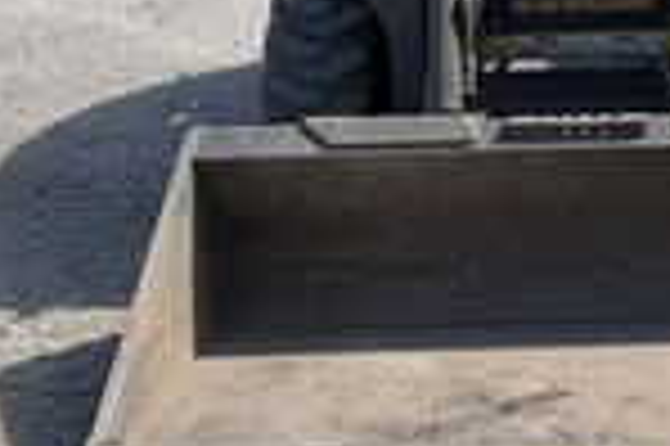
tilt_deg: -9.9
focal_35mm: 67
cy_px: -9
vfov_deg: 19.6
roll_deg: +1.1
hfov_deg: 28.7
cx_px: 630
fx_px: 1246
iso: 80
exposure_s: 1/2907
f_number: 1.78
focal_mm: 6.76
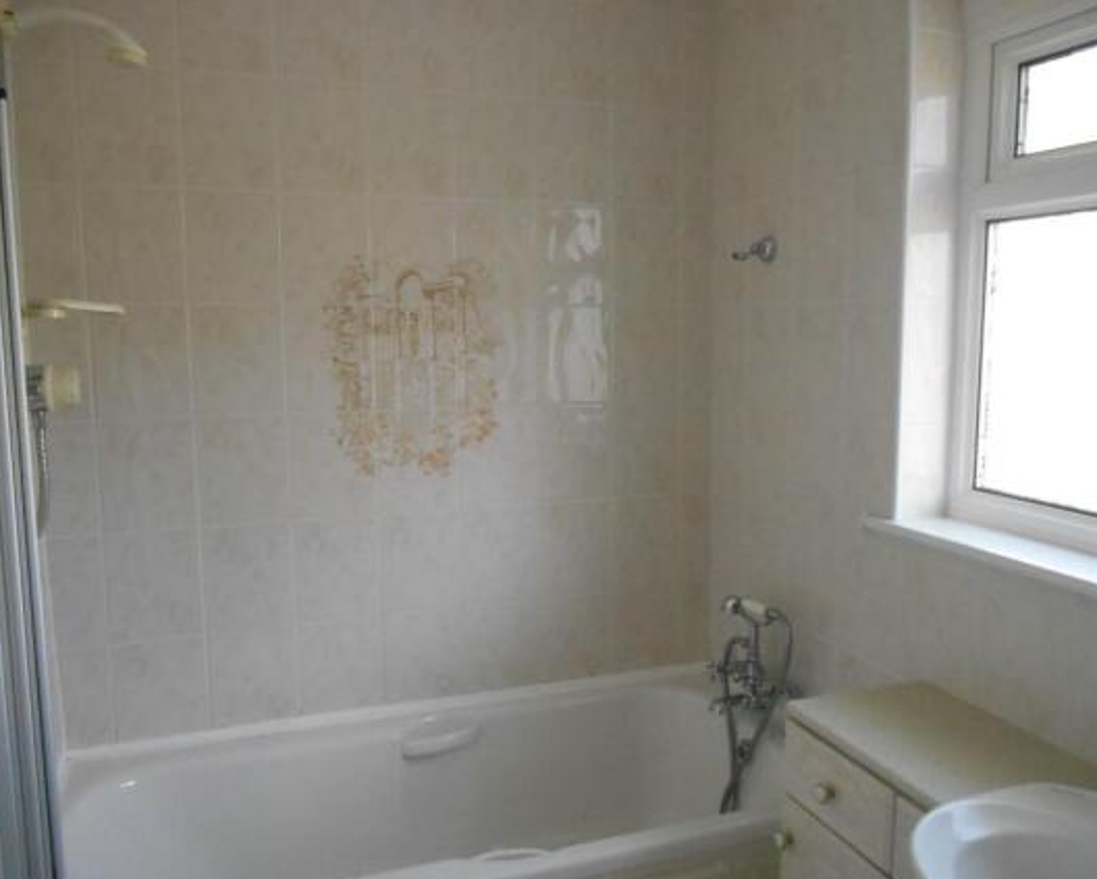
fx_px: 910
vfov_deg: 51.6
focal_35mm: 28
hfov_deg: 62.1
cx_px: 577
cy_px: 450
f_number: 3.4
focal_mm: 4.7
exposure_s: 1/160
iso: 800
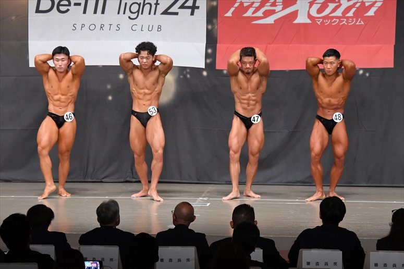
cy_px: 134
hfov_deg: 13.7
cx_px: 202
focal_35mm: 150
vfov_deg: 9.1
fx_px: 1683
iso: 6400
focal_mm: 100
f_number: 5.6
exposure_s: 1/400
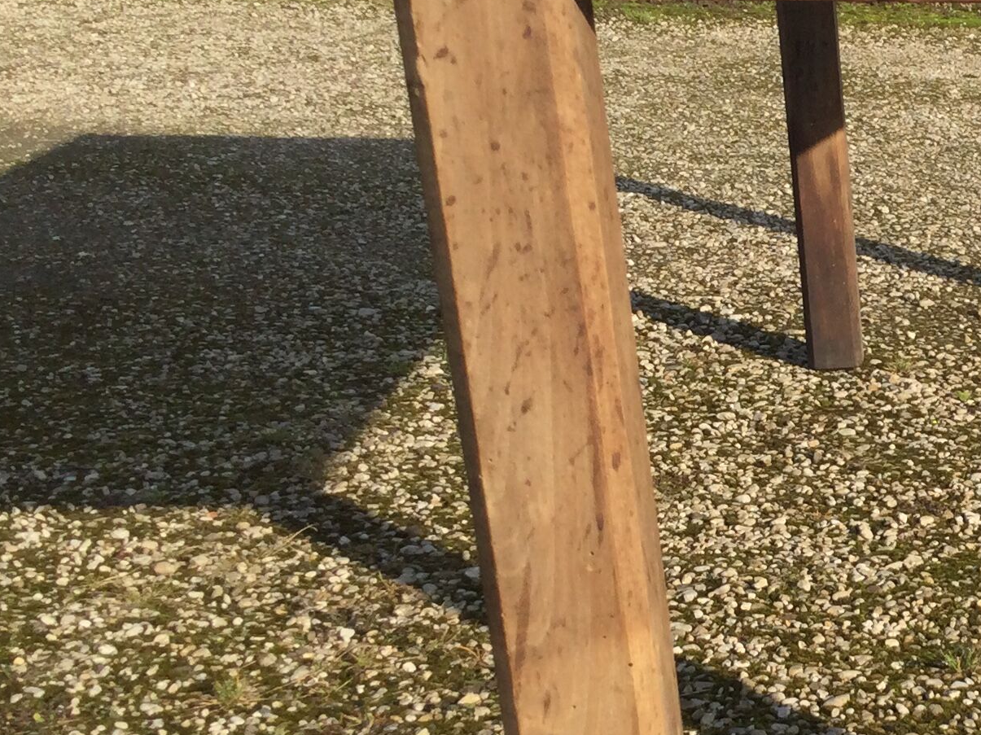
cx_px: 1129
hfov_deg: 21.8
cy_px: 489
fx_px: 2380
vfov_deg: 17.5
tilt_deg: -20.5
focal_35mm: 84
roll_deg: -3.1
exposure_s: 1/916
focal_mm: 3.3
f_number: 2.4
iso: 25
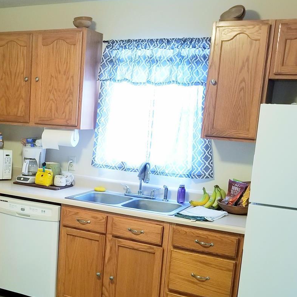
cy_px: 200
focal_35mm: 47
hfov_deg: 34.9
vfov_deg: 35.7
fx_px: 456
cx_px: 60
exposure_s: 1/24
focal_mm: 4.25
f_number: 1.7
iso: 250
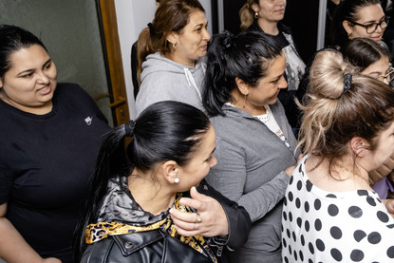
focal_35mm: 37
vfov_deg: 35.7
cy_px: 92
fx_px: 405
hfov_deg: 50.2
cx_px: 286
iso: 640
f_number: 2.8
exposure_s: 1/160
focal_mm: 16
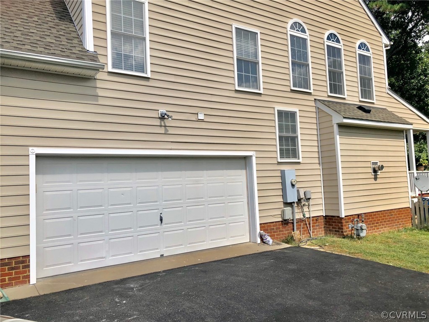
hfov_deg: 63.4
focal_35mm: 28
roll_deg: +2.4
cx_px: 214
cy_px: 161
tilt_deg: +3.2
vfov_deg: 49.7
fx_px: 347
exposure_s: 1/2000
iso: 20
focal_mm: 4
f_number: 1.8
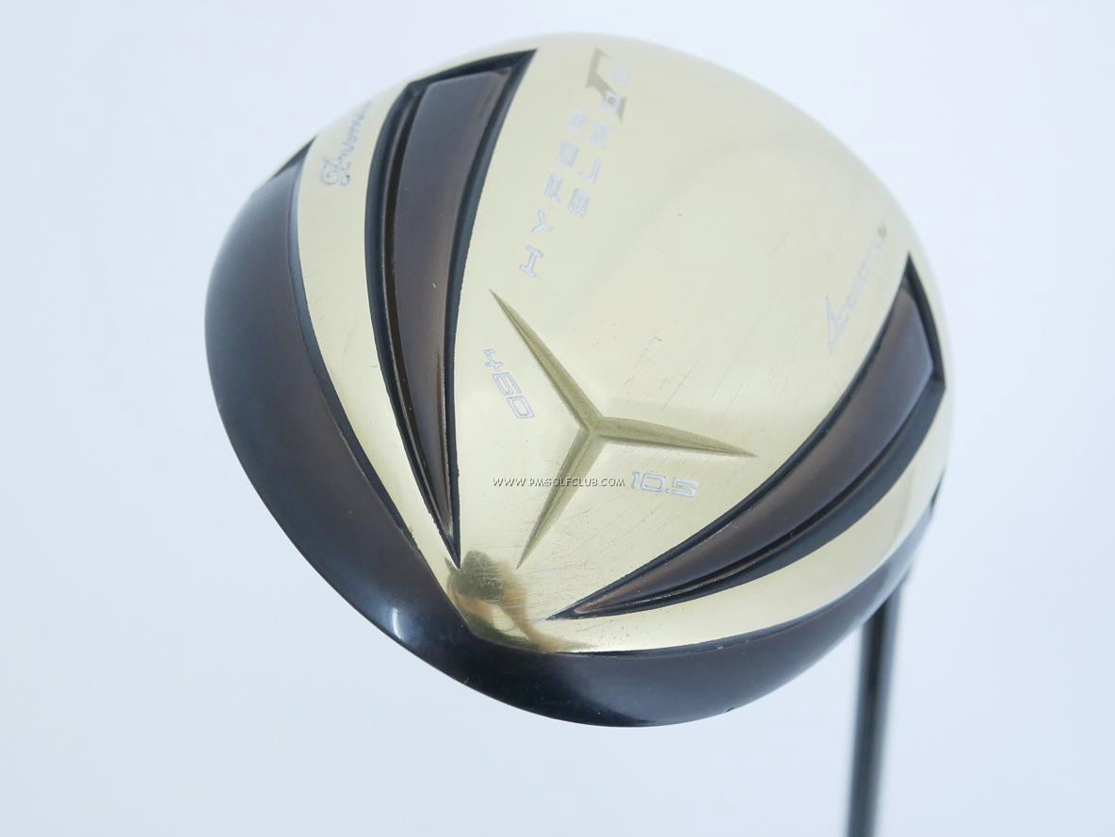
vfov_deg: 27.0
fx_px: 1740
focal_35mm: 54
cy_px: 396
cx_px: 558
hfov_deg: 35.5
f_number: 4.5
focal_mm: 25
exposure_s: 1/60
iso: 1600
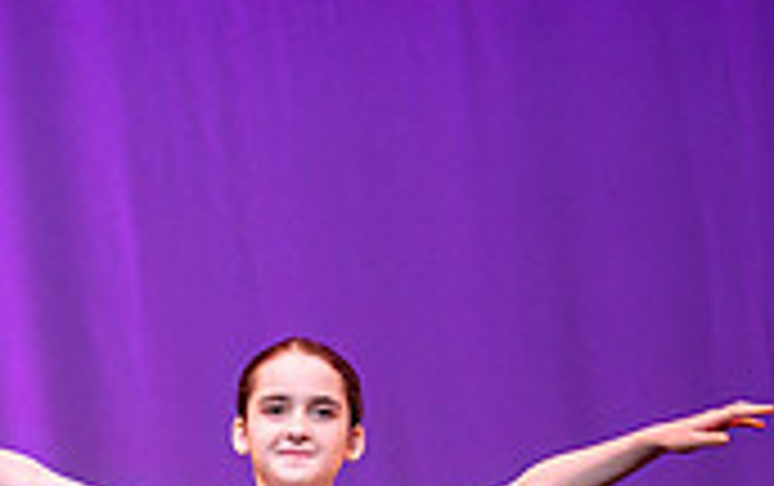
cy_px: 644
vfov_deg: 2.2
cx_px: -560
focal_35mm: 587
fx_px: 12398
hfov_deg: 3.6
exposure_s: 1/500
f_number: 2.8
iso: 1250
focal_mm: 140
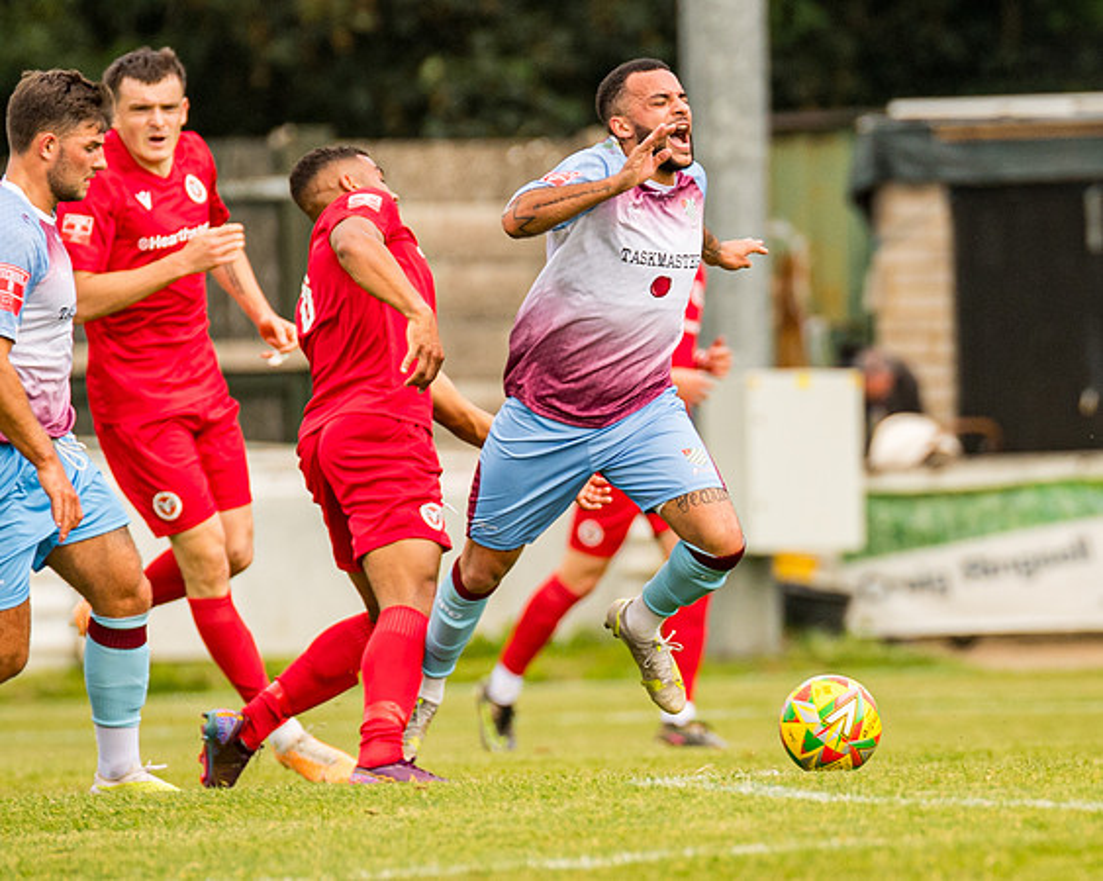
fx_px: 25024
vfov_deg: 2.0
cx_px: 1000
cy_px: 490
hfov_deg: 2.5
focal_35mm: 767
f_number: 4
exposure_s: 1/2500
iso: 640
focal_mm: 300
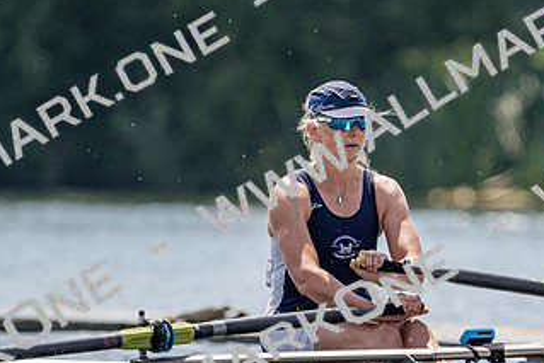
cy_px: 239
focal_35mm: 1092
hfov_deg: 1.9
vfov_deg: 1.3
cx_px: 408
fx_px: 16508
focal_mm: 600
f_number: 6.3
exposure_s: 1/1600
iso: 250
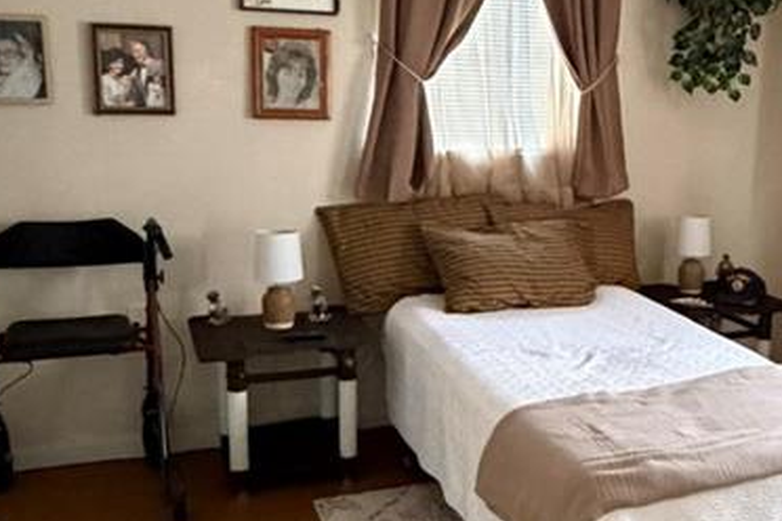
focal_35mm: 47
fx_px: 1021
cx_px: 618
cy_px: 260
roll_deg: -3.4
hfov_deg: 40.3
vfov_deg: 28.6
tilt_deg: -11.1
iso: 1250
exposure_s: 1/60
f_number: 2.2
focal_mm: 2.22
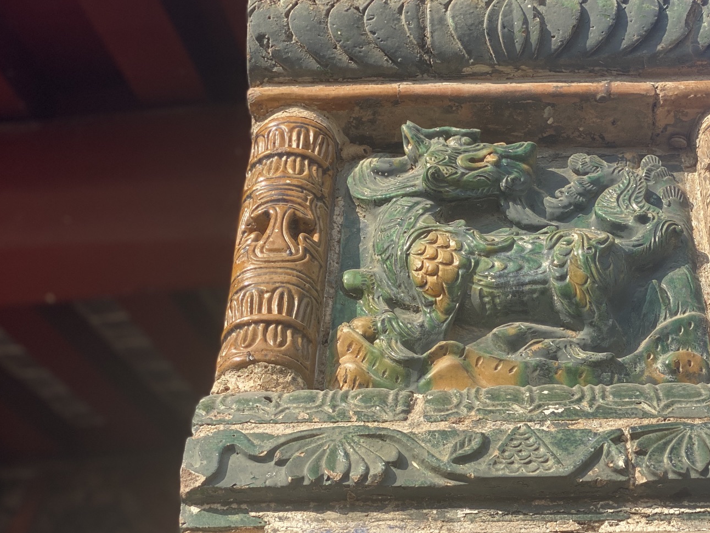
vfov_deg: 18.2
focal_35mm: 81
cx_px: 466
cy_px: 261
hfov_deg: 24.0
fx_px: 1662
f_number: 2
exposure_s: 1/716
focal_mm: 6
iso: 20
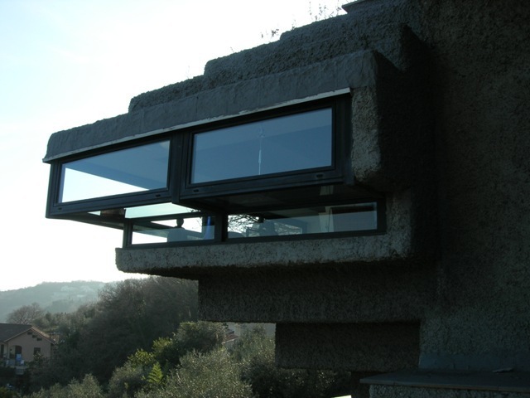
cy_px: 199
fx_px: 582
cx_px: 265
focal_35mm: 38
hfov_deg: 49.0
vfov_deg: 37.7
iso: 64
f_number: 4.8
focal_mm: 7.8
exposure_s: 1/370
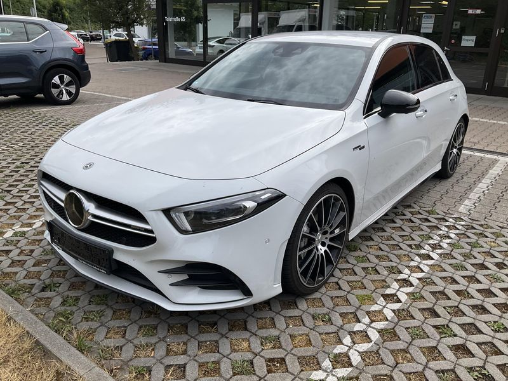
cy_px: 190
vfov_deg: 48.2
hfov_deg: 61.7
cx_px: 254
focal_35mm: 29
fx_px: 426
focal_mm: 3
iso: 25
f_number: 1.8
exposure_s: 1/1675
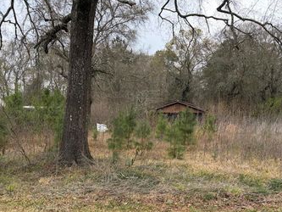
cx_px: 158
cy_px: 121
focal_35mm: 39
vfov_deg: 36.8
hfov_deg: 47.8
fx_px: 318
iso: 50
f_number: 1.6
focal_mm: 5.96
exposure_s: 1/987
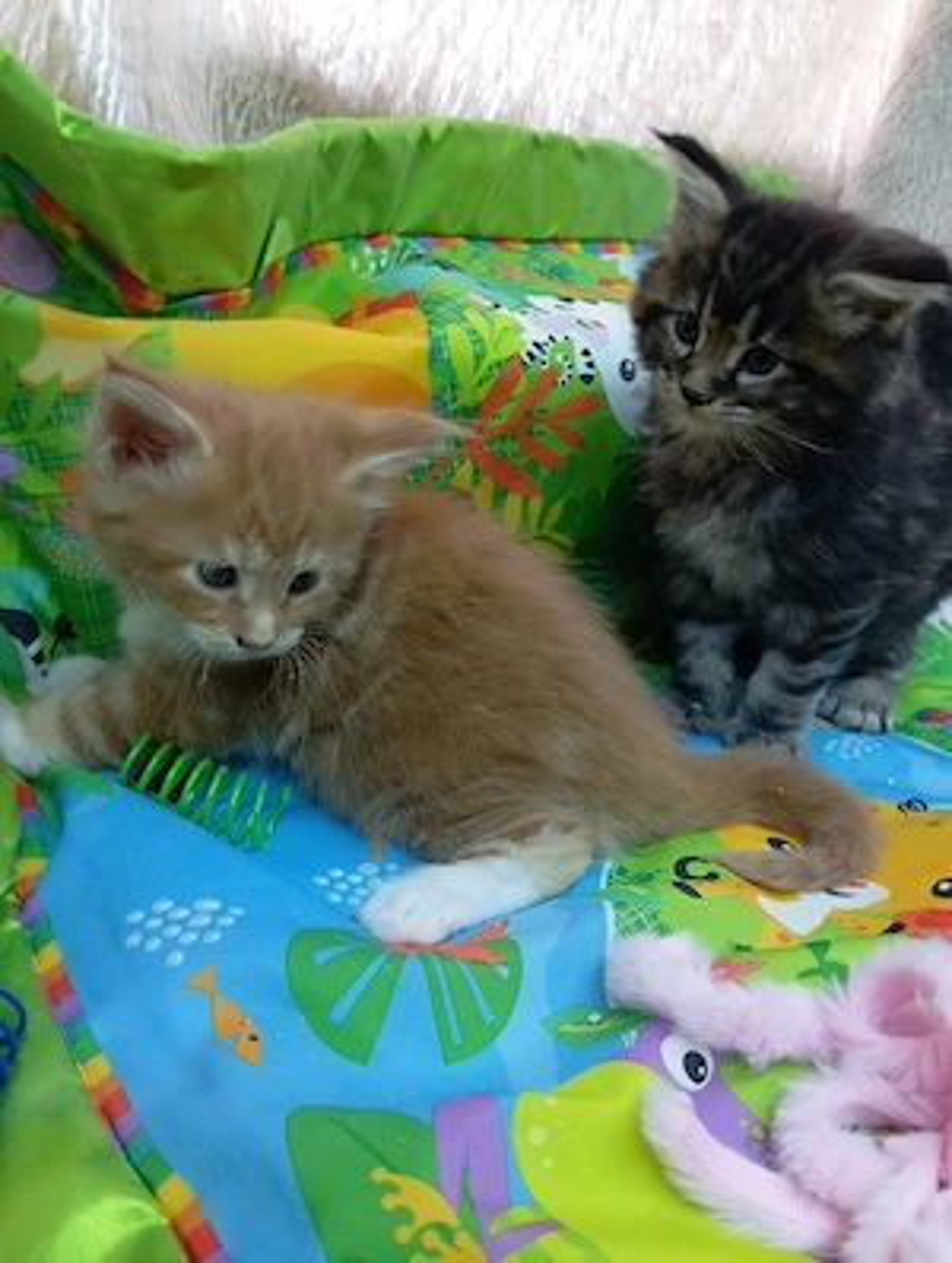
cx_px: 476
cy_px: 632
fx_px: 1023
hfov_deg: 49.9
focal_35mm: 28
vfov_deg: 63.4
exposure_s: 1/33.3
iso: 399
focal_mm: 4.22
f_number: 1.8
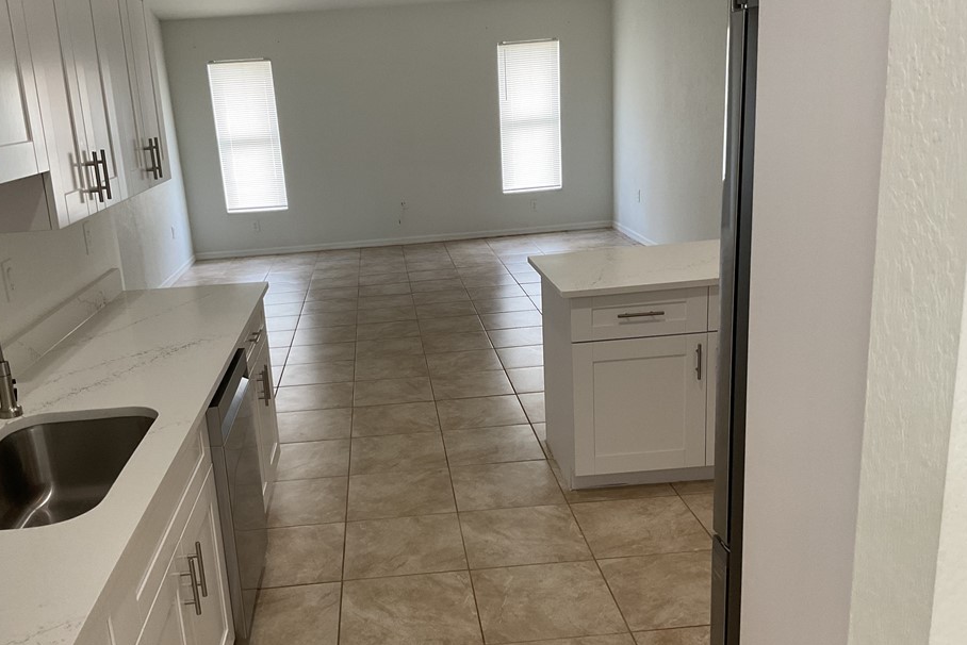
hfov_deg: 55.7
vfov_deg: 38.9
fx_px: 914
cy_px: 349
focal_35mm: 34
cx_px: 435
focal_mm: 3
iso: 80
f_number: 1.8
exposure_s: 1/60
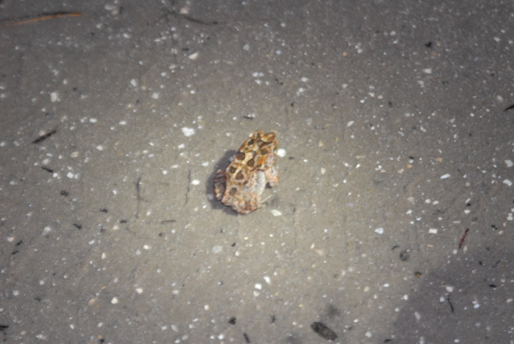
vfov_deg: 12.2
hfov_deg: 18.2
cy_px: 172
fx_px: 1608
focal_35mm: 112
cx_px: 257
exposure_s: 1/80
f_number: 2.8
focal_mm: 75
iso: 1100
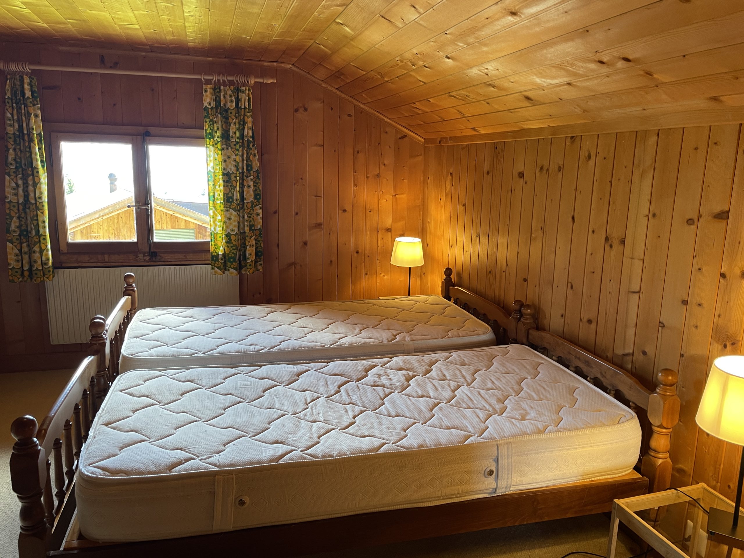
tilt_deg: -11.1
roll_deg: -0.7
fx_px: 559
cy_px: 279
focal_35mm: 26
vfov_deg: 53.1
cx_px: 372
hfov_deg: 67.3
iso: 80
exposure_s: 1/50
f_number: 1.6
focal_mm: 4.2
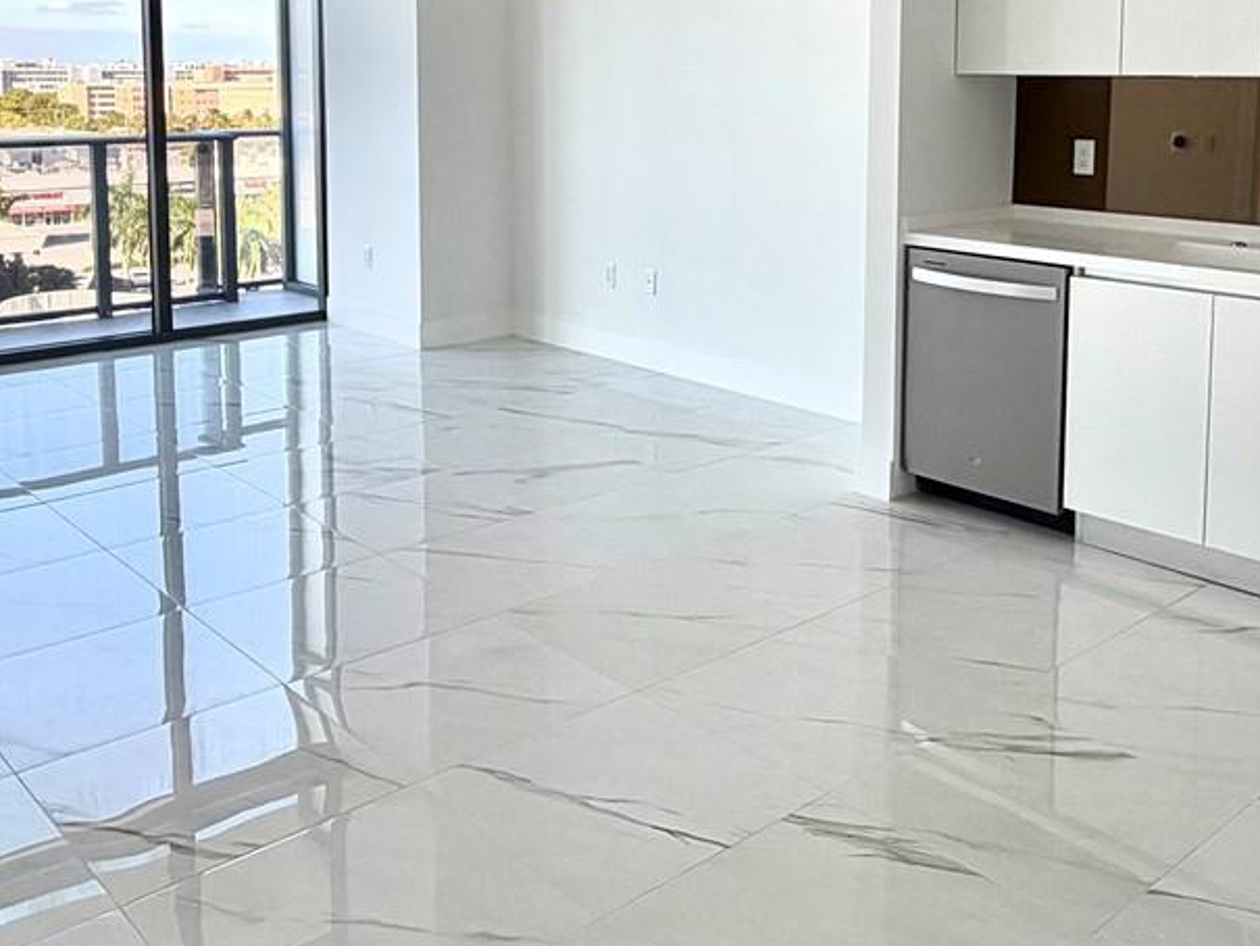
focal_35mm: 37
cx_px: 698
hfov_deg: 50.0
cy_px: 192
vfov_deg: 37.3
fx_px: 1347
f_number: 2.2
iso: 40
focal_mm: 2.22
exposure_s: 1/214
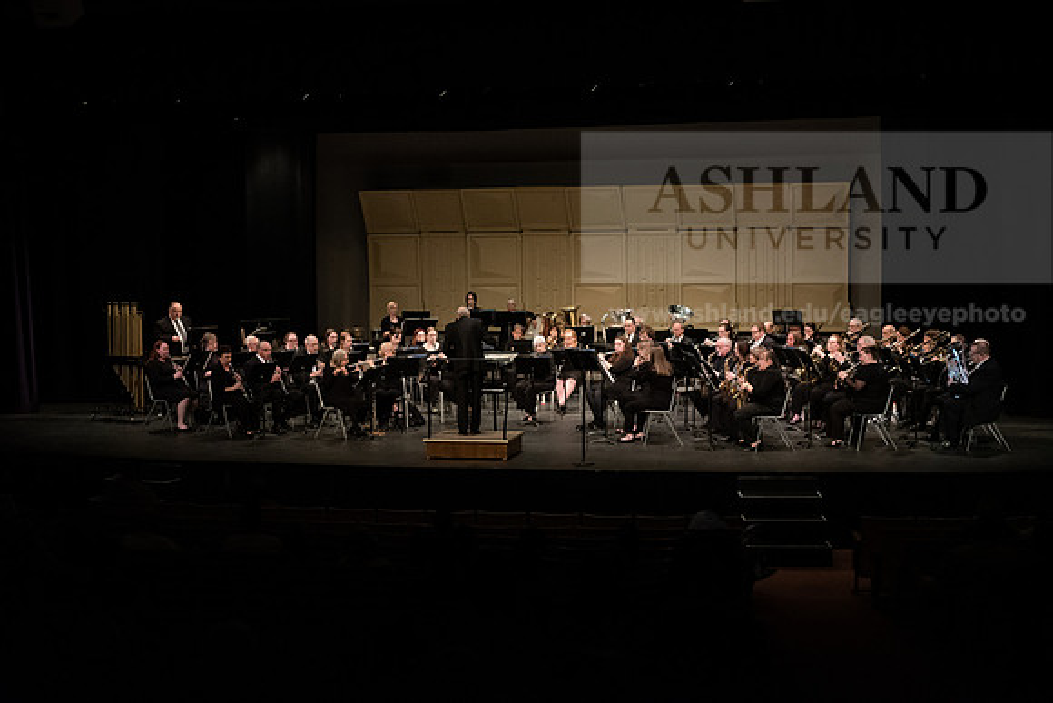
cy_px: 352
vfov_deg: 24.6
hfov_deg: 36.2
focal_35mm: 55
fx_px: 1609
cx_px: 526
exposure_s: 1/250
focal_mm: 55
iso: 4000
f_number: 3.5
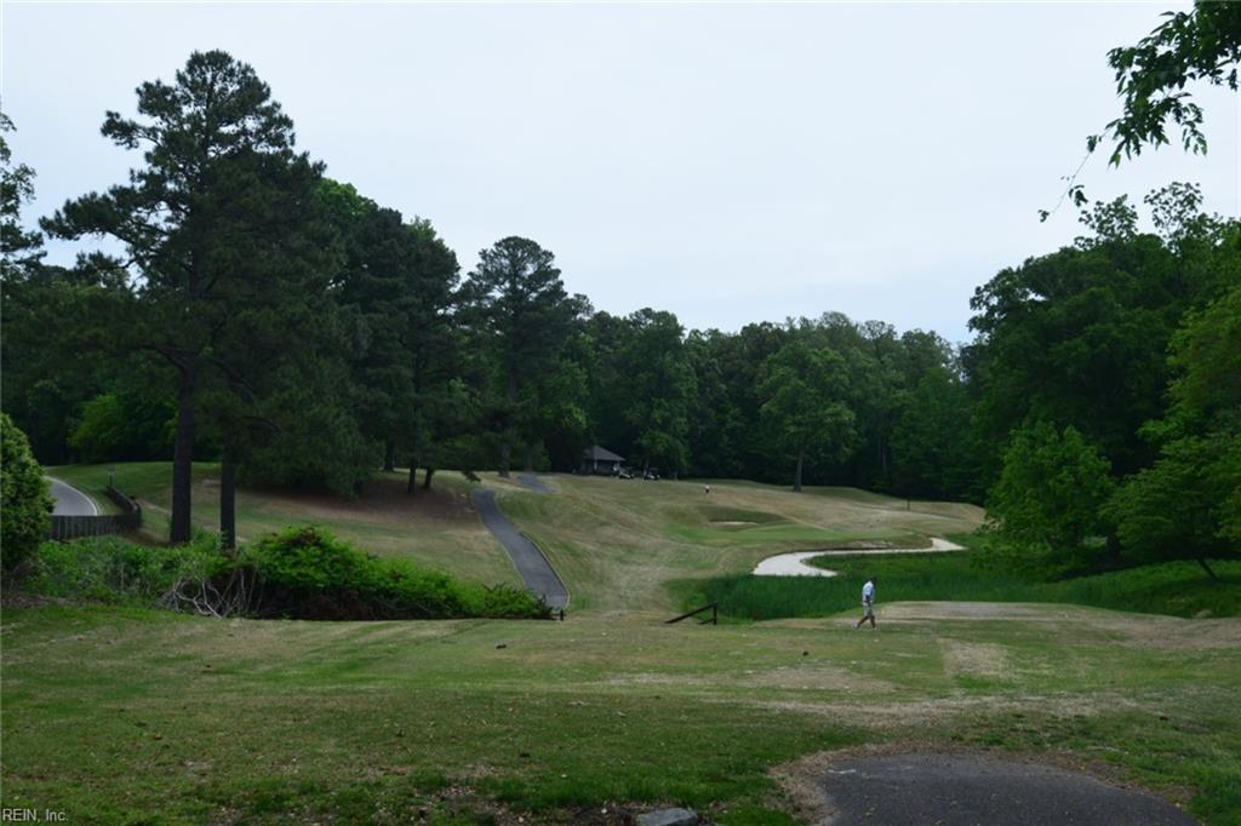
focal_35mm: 42
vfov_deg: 31.9
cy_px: 413
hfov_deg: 46.4
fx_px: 1447
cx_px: 620
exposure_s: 1/250
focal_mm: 28
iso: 400
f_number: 10
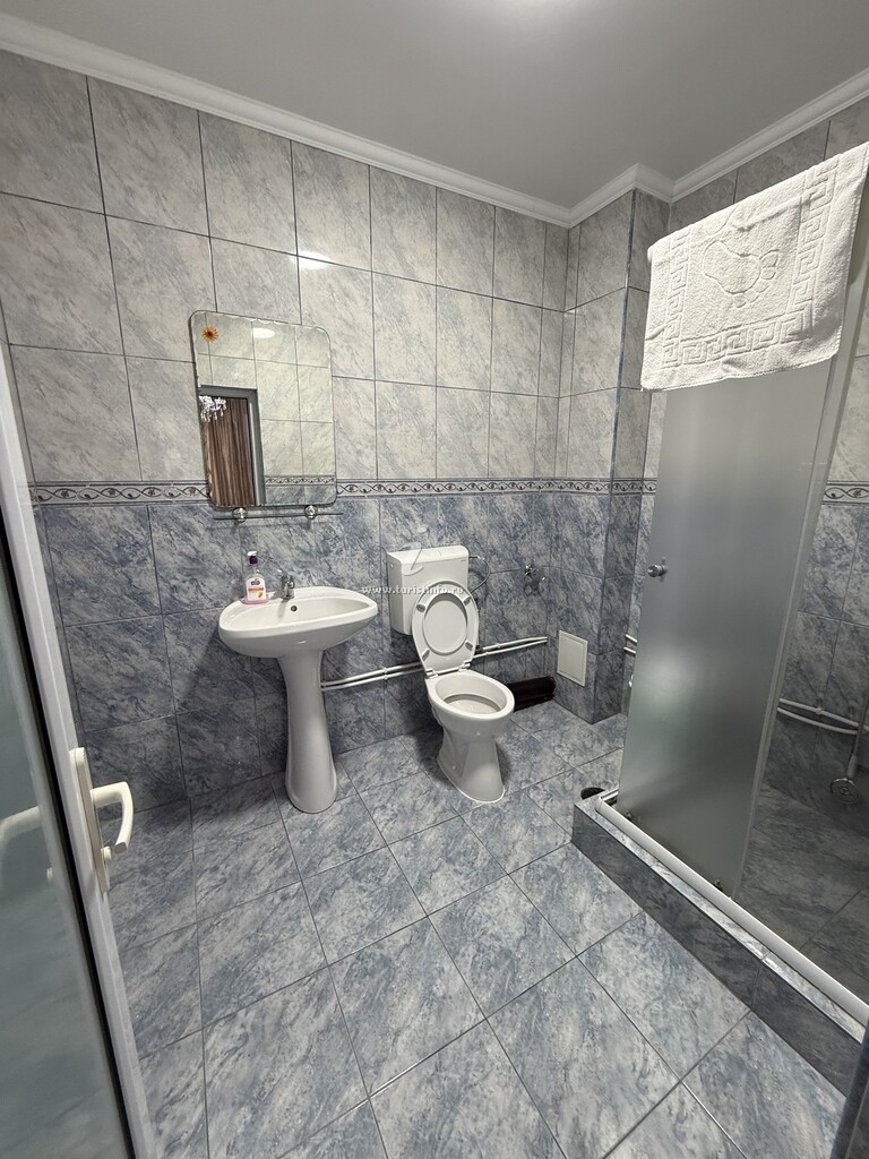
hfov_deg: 85.7
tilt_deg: -12.0
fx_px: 469
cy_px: 580
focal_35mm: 14
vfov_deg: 102.1
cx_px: 434
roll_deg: -1.0
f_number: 2.2
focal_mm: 2.22
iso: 200
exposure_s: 1/100
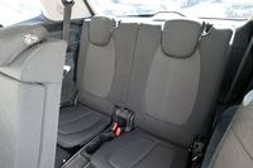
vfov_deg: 51.2
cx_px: 126
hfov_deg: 71.6
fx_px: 176
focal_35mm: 25
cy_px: 84
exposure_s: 1/60
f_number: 2.8
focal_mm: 9.12
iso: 1000
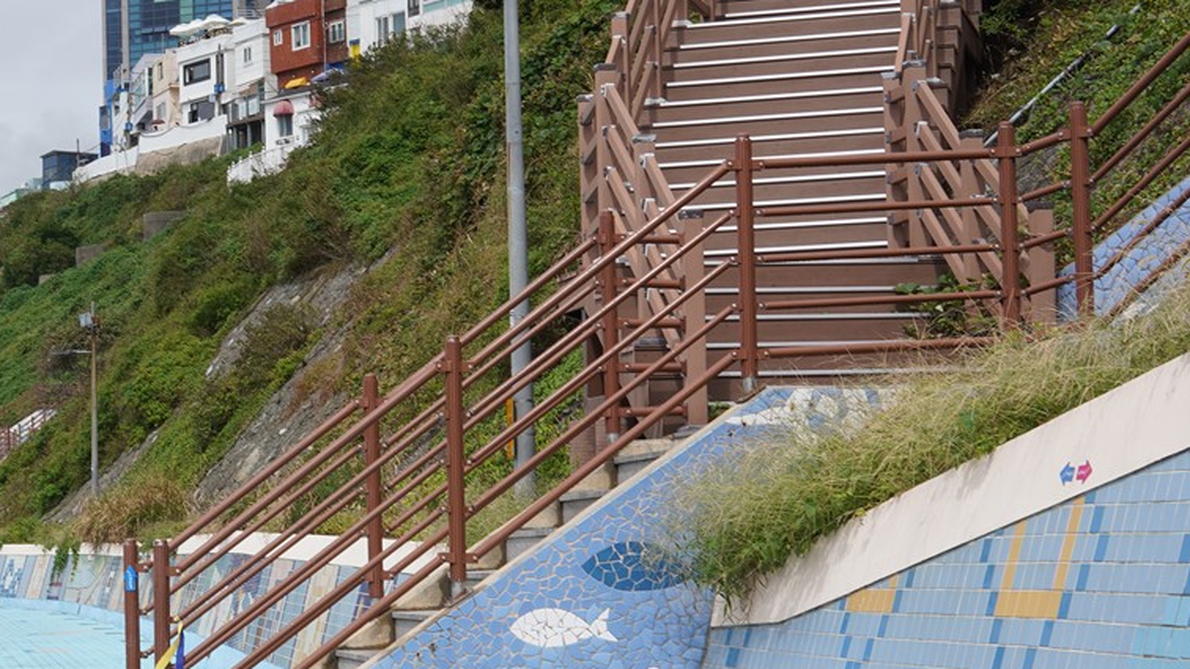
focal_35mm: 97
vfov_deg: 12.5
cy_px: 345
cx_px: -74
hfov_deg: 21.1
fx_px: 3060
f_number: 14
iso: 100
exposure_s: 1/100
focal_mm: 35
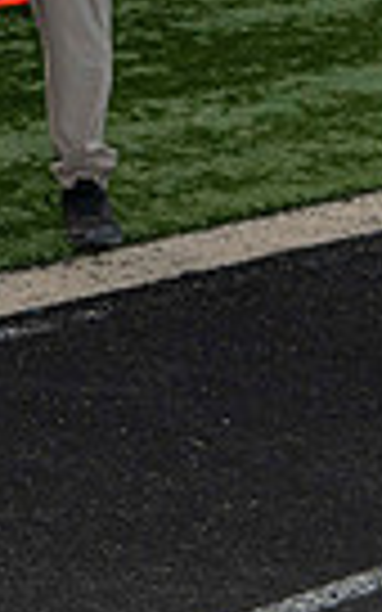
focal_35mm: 139
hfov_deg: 7.9
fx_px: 2315
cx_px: -840
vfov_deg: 14.7
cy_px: -74
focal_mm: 32
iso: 200
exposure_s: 1/250
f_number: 4
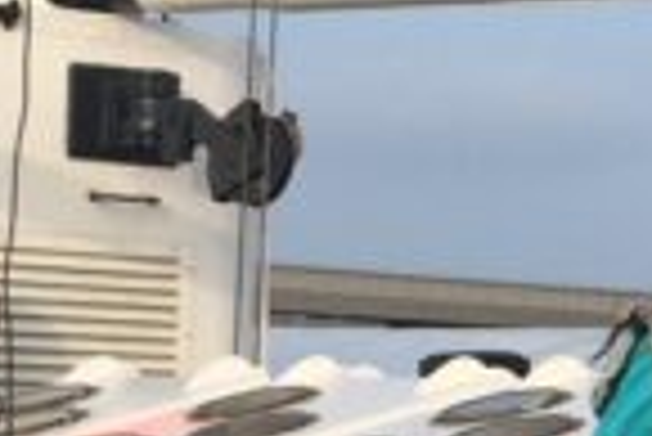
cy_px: 571
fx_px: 3861
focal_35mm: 213
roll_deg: -1.7
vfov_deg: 6.4
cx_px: 953
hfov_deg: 9.4
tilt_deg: +1.1
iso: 32
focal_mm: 4.15
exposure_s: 1/732
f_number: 2.2
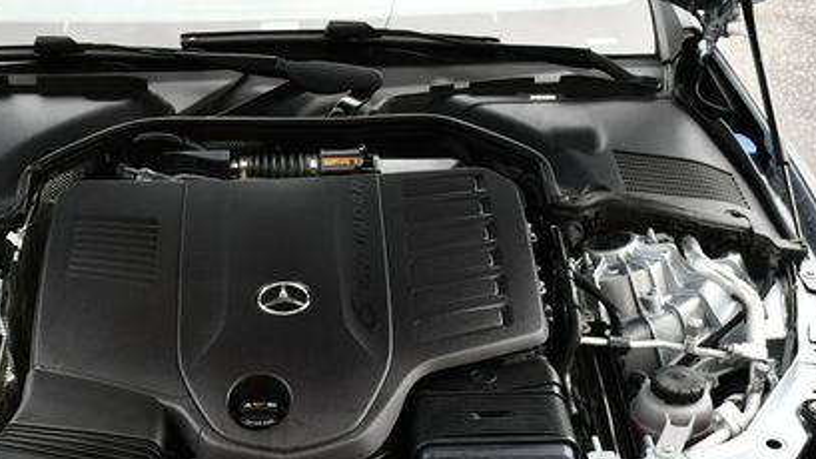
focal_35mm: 59
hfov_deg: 35.1
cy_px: 423
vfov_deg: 19.9
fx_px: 1277
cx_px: 273
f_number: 5.6
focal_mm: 18
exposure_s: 1/250
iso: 400
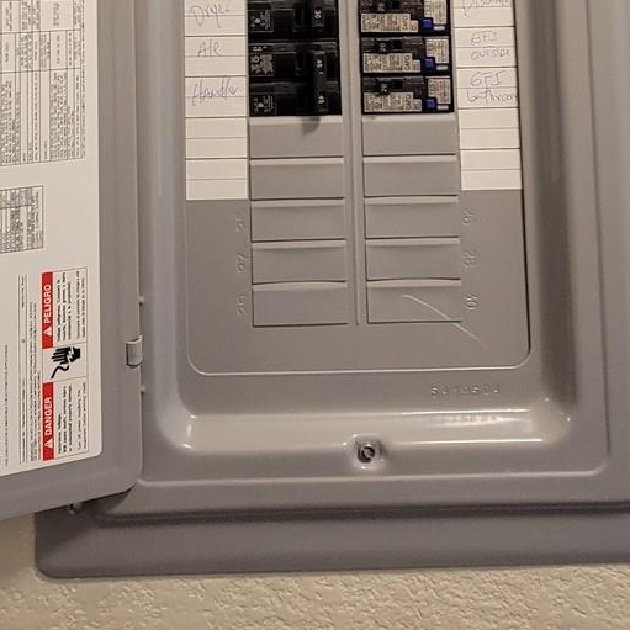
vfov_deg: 37.2
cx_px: 205
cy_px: -91
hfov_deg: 45.3
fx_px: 741
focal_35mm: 36
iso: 400
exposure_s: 1/60
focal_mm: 2.2
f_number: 2.2
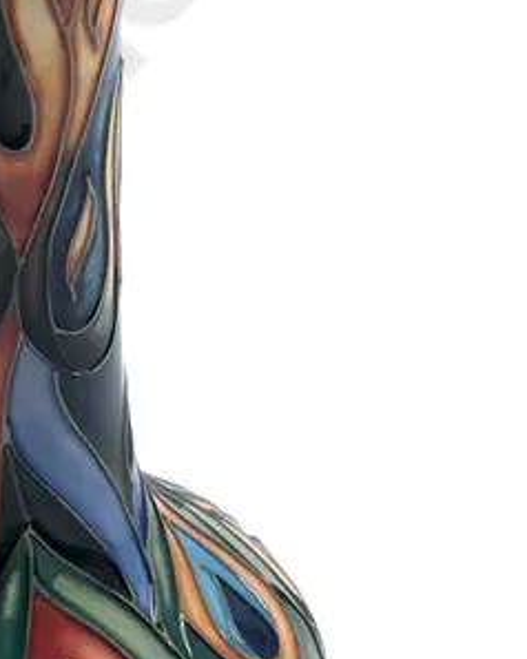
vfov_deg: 20.2
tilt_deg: -26.5
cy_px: 150
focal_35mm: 94
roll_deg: +2.6
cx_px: 16
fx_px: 1835
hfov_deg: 16.1
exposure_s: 1/338
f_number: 1.8
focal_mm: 3.99
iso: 20
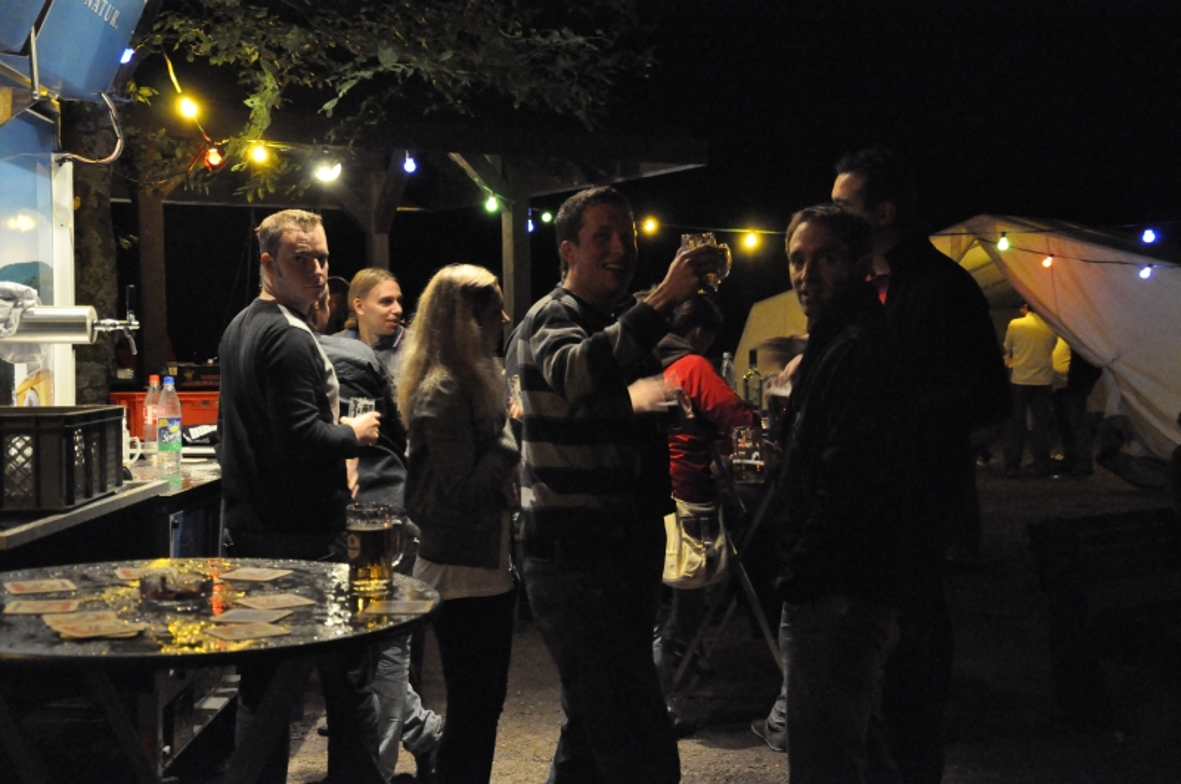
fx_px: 1671
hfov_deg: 38.9
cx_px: 590
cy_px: 392
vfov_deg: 26.4
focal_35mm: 51
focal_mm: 34
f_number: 4.2
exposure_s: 1/25
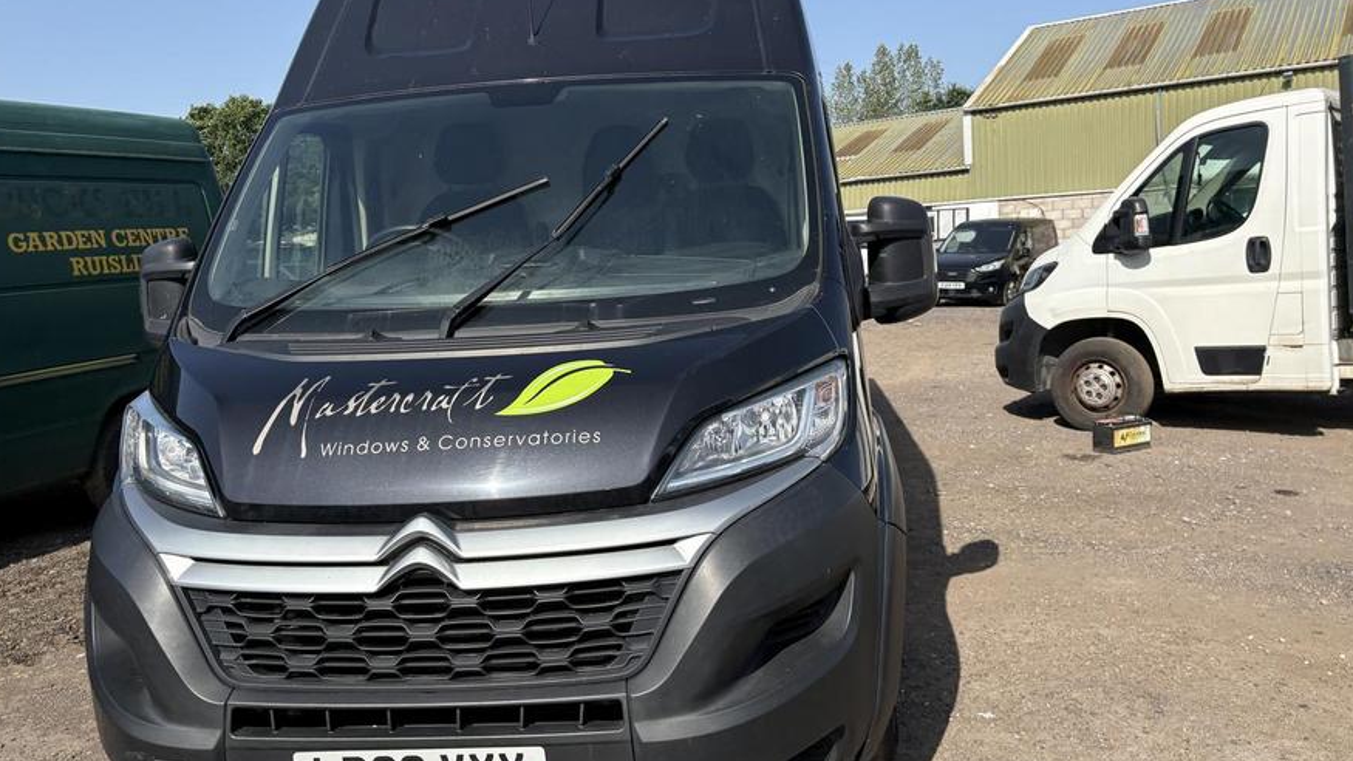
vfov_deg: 40.2
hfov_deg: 66.1
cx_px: 674
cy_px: 380
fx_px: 1040
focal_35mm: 29
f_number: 1.6
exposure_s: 1/3125
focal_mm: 5.96
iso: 64
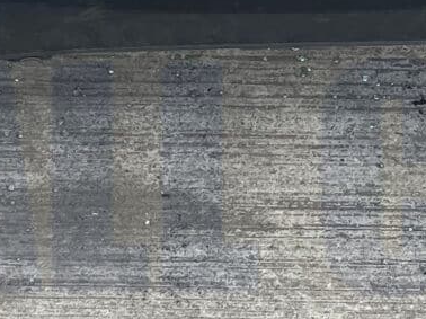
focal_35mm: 141
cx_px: 294
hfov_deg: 14.0
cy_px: -77
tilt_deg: -55.1
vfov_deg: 10.3
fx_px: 1734
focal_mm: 5.1
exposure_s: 1/1075
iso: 50
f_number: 1.6
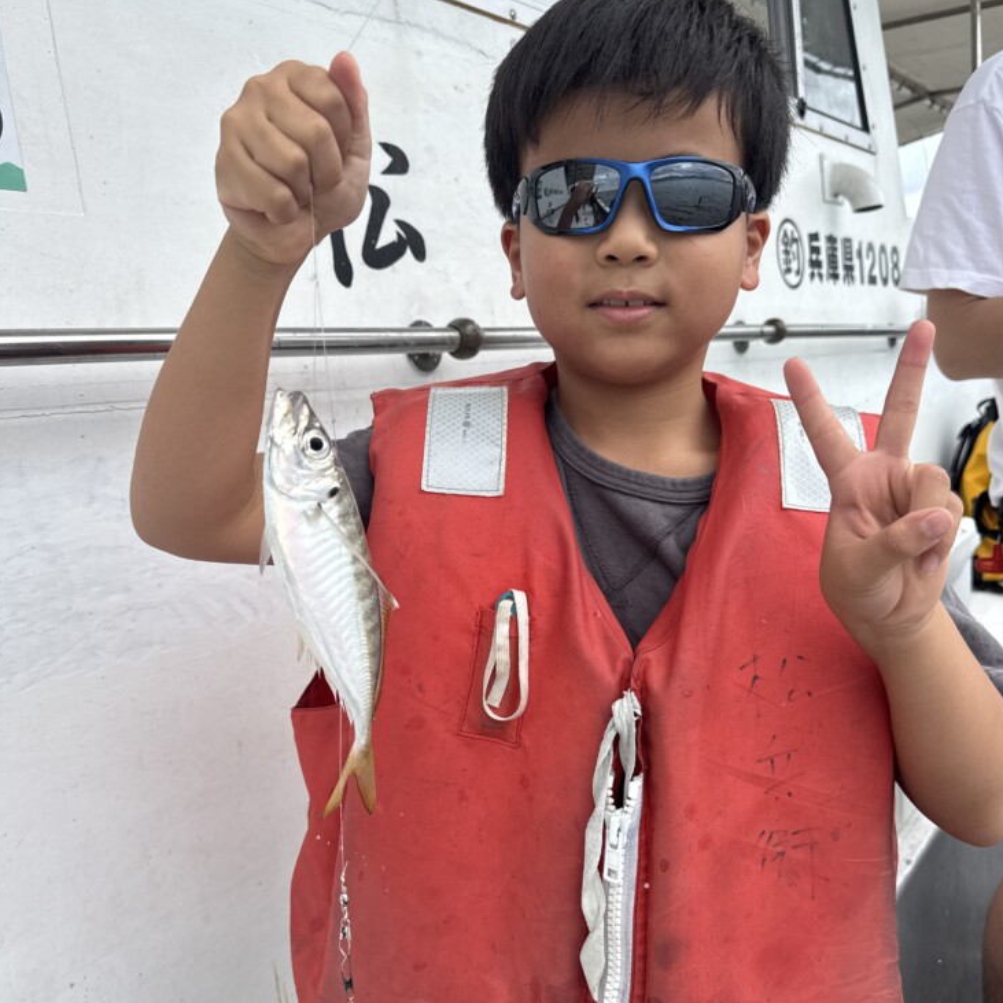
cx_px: 510
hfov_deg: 55.6
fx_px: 951
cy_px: 572
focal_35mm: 29
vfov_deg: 55.4
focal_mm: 6.76
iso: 80
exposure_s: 1/1767
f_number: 1.78
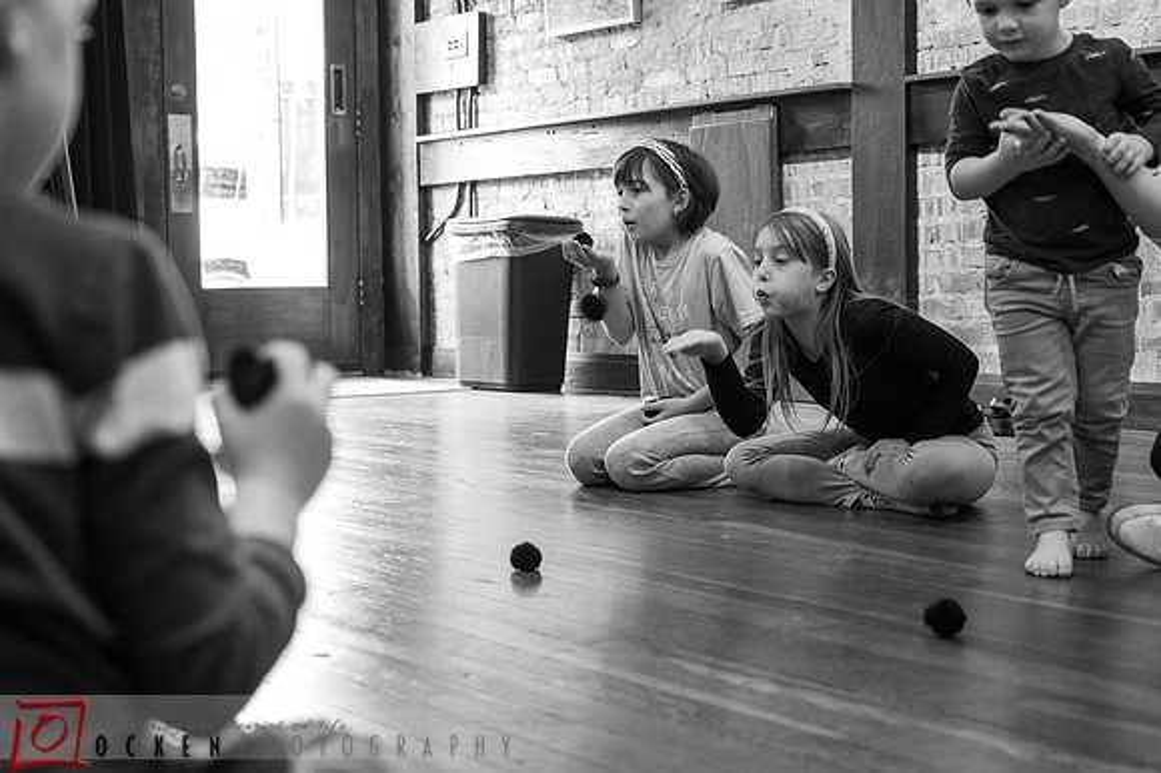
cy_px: 386
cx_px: 544
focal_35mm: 54
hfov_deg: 37.0
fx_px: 1735
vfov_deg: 25.1
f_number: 4
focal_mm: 49
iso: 3200
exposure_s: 1/100
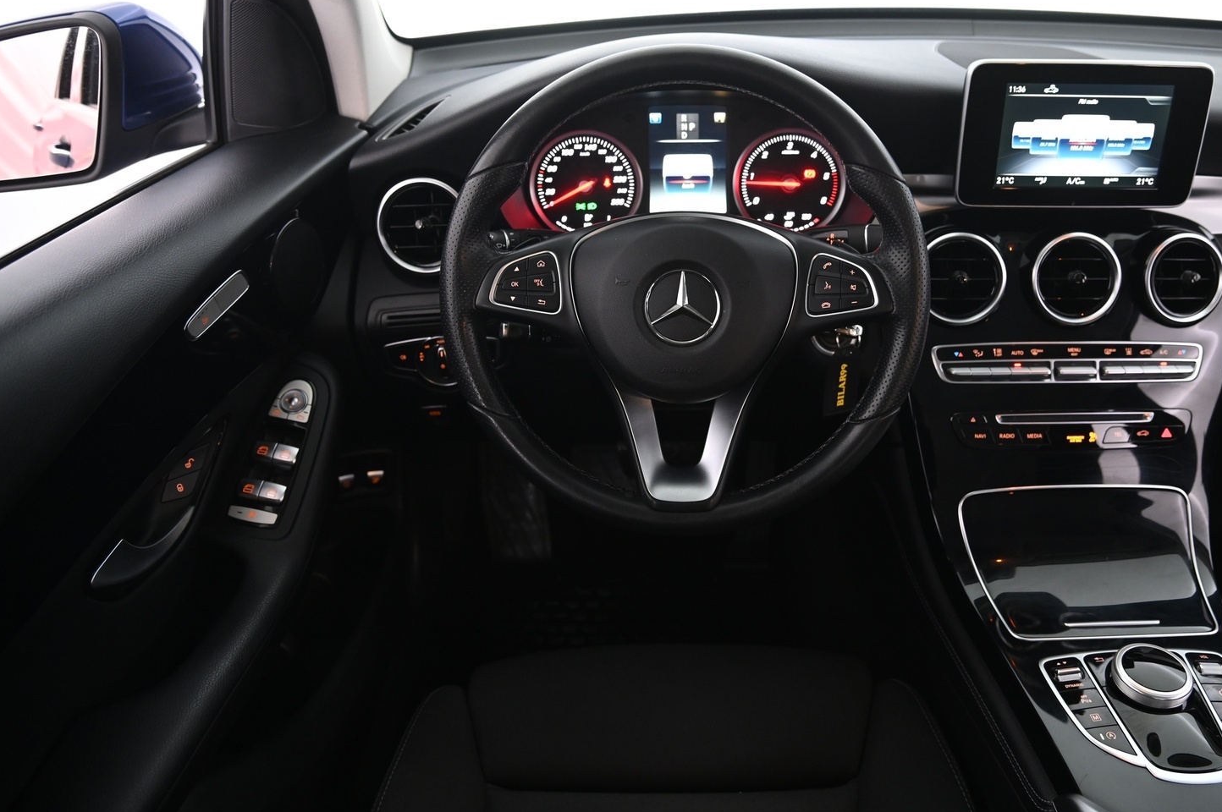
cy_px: 379
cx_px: 680
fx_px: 916
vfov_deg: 47.8
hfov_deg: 67.2
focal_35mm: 27
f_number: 4
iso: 2000
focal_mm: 24
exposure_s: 1/15
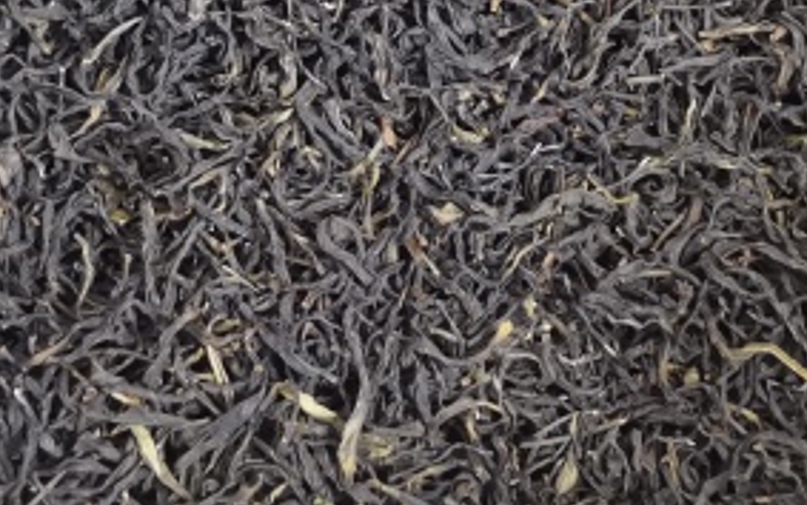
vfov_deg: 16.0
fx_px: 1782
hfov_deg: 25.5
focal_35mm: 81
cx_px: 408
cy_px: 106
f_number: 1.8
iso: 1250
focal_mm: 5.58
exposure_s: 1/24
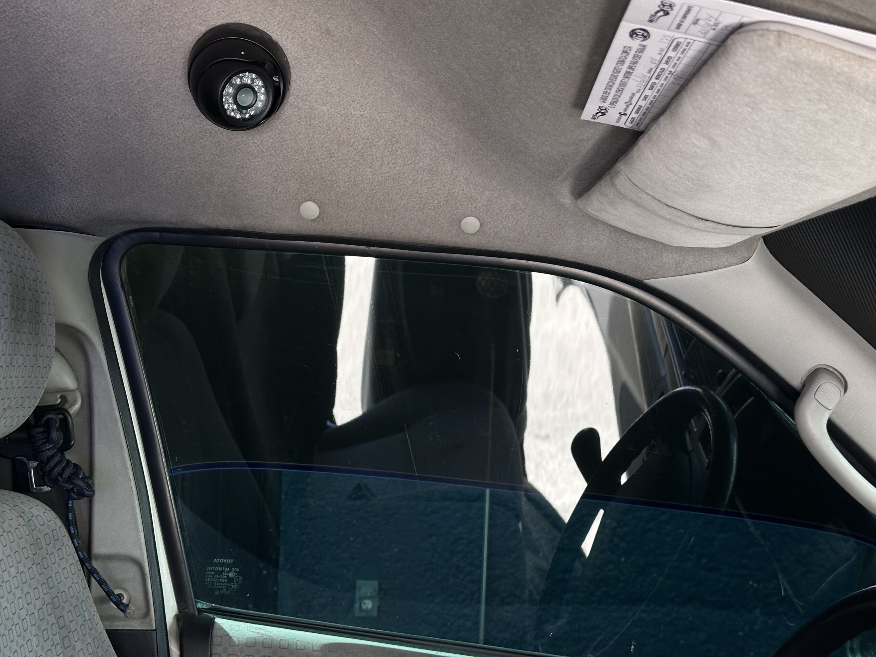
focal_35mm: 48
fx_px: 1215
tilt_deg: -0.9
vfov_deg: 30.3
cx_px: 438
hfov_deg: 39.7
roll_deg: -1.9
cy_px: 328
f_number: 1.78
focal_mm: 6.86
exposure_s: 1/60
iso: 100
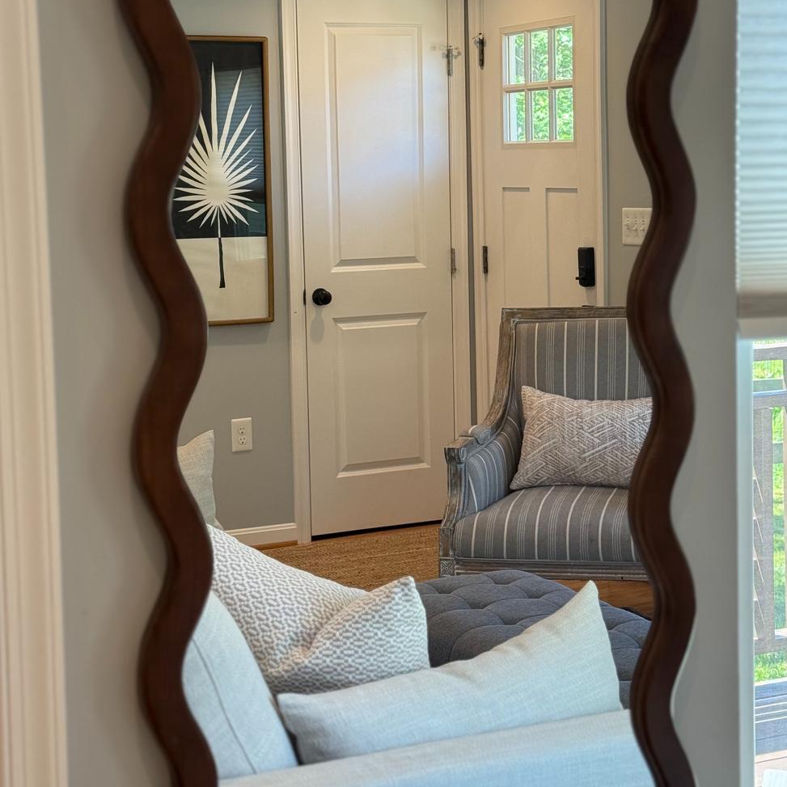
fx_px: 1723
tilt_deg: -5.4
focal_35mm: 67
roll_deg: +1.3
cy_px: 347
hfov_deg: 25.7
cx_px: 414
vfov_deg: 25.7
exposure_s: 1/120
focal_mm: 6.76
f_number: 1.78
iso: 100
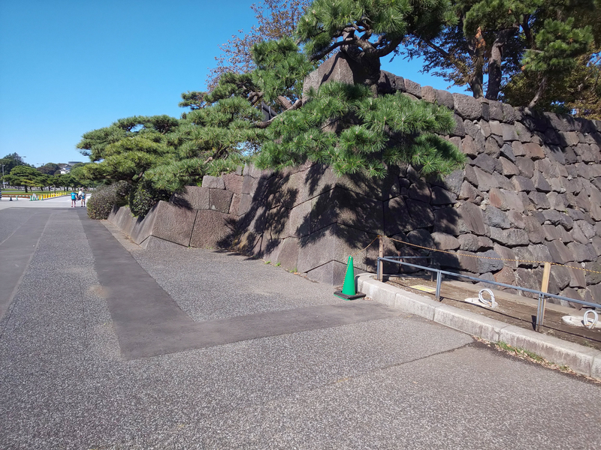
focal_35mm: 20
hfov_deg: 81.7
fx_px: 347
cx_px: 300
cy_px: 225
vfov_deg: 66.0
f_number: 1.94
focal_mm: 3.45
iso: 28
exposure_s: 1/719
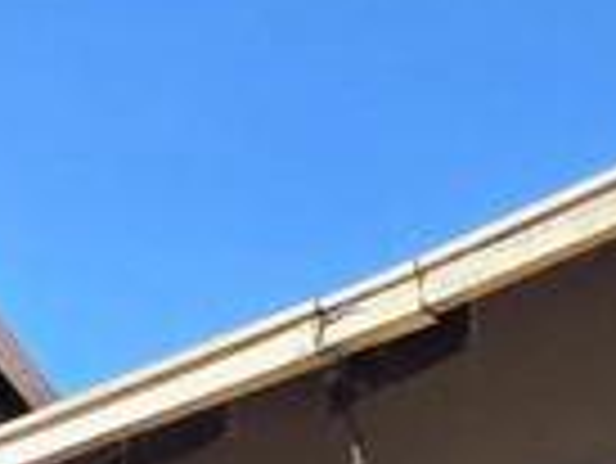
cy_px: 1072
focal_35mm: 76
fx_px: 1354
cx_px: 18
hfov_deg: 24.6
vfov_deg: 14.2
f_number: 1.9
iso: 64
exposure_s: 1/2000
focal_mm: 2.2
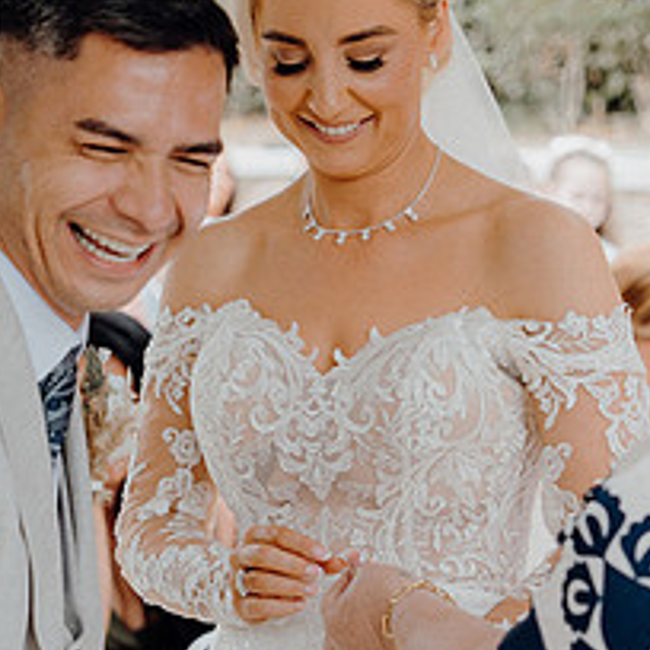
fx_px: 2932
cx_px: 287
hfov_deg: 12.6
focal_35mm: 138
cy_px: 346
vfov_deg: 12.7
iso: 125
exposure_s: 1/200
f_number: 3.5
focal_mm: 57
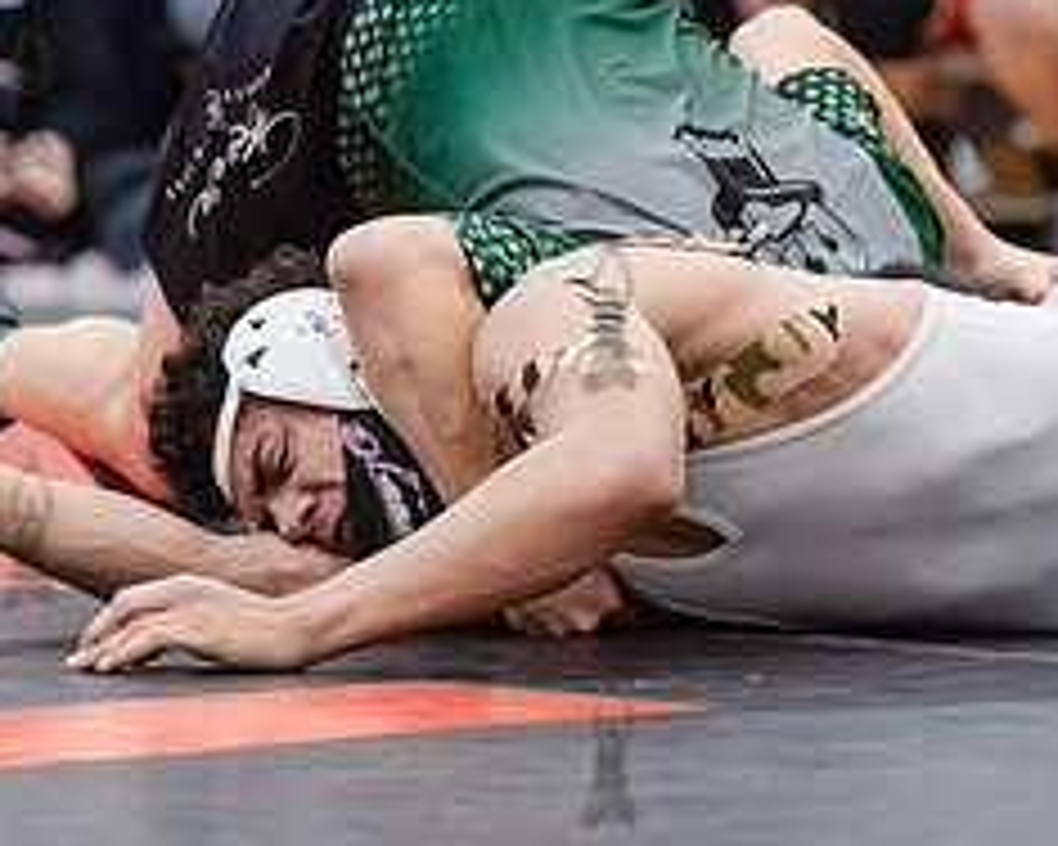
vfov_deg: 5.4
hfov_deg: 6.7
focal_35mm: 289
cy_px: 313
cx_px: 608
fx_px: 9049
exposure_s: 1/400
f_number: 3.5
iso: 4000
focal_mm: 125
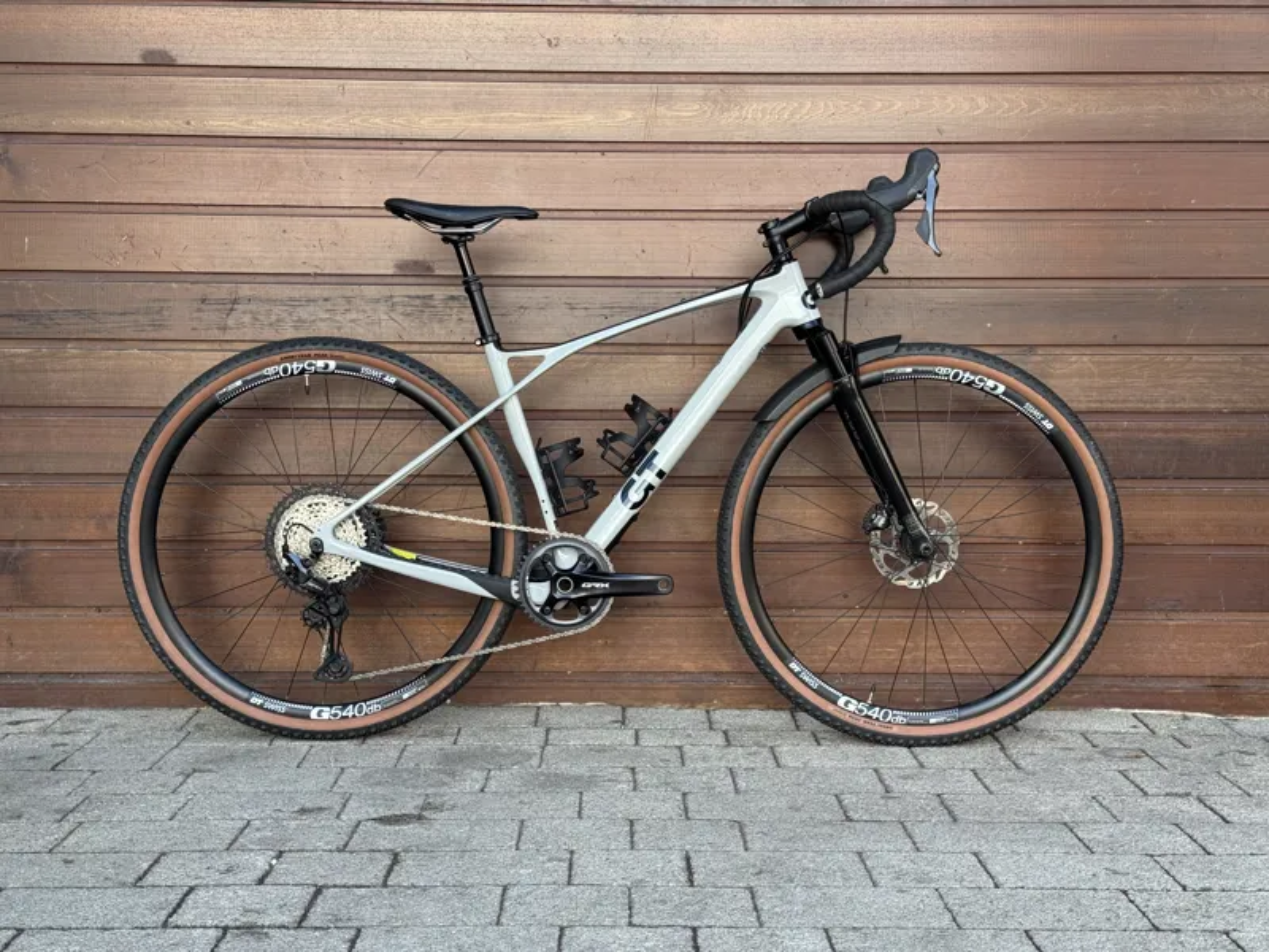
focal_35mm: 48
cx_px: 634
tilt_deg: -3.3
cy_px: 476
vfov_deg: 30.3
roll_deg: +0.3
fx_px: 1760
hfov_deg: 39.7
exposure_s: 1/200
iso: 64
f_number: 1.78
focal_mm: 6.76
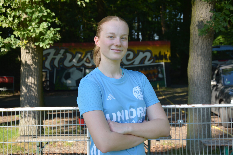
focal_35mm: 60
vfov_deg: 22.6
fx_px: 388
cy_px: 78
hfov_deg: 33.4
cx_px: 116
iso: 200
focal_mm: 40
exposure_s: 1/320
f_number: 4.5
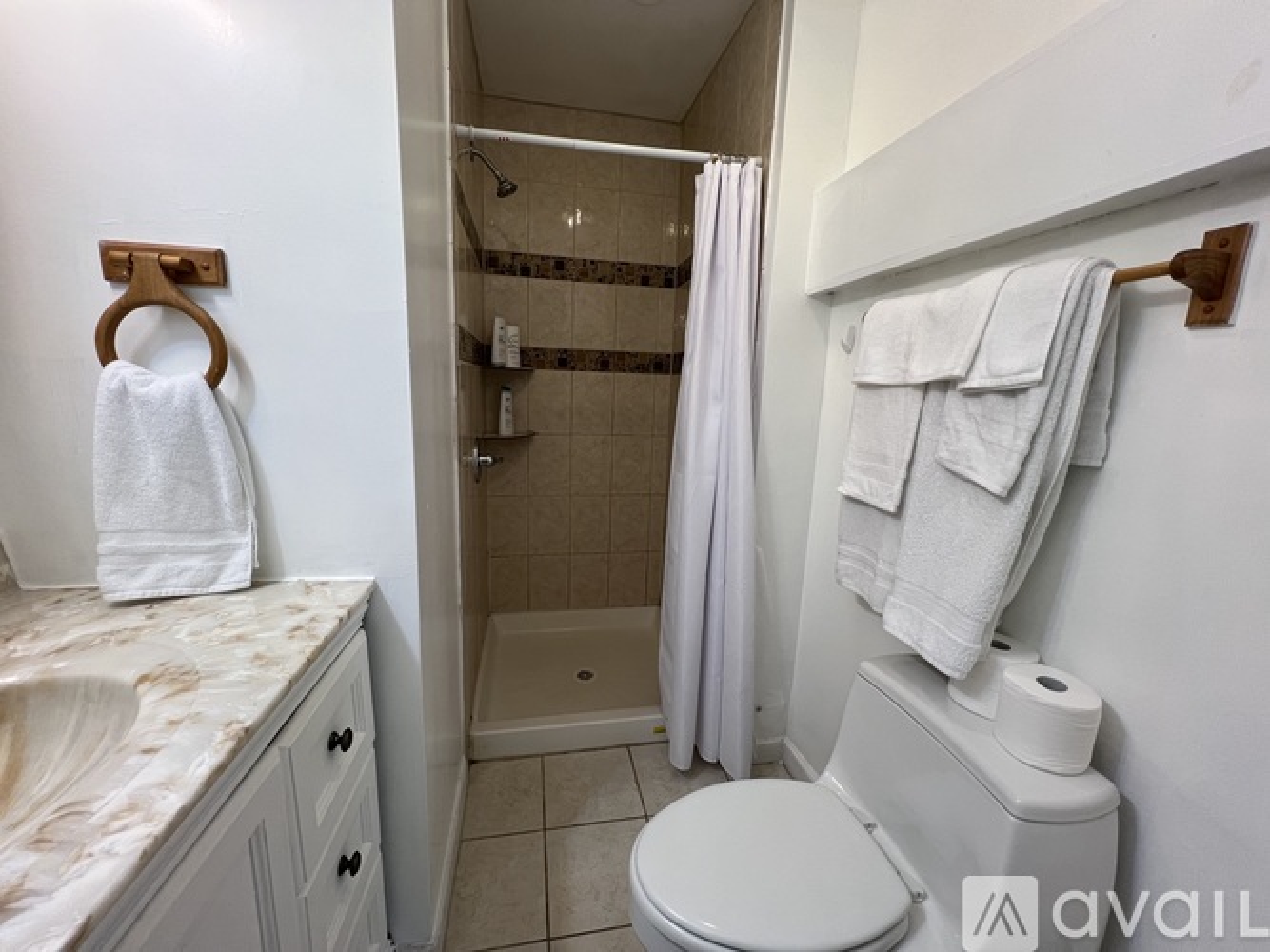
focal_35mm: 13
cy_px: 476
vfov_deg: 89.9
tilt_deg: -10.6
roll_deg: -2.1
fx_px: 477
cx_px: 635
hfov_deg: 106.2
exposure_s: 1/120
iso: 160
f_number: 1.8
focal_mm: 1.57
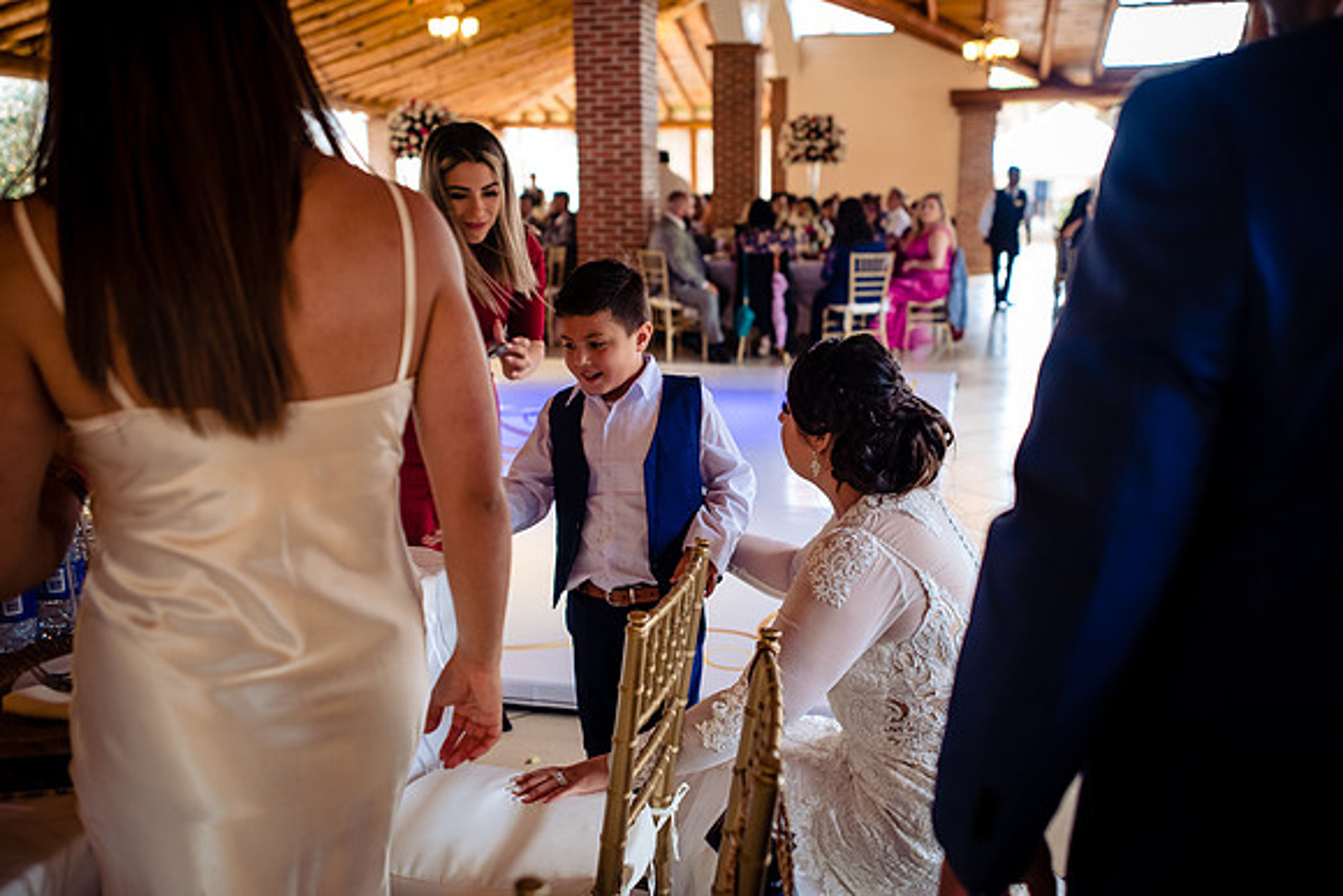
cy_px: 448
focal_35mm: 35
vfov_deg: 37.9
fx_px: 1306
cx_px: 672
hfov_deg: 54.4
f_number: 2.8
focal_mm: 35
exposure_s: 1/125
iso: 1250
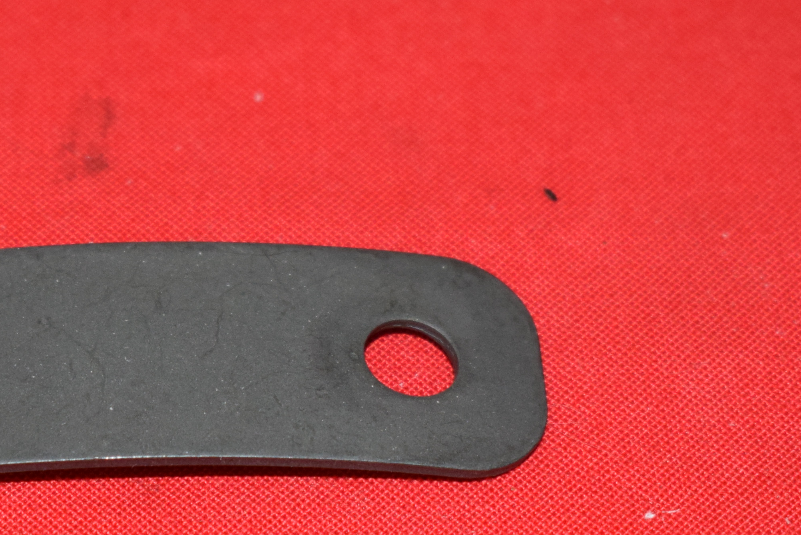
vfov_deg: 7.8
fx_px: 3894
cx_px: 166
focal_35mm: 175
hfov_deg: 11.7
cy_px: 397
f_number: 5.6
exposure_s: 1/200
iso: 1250
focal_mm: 52
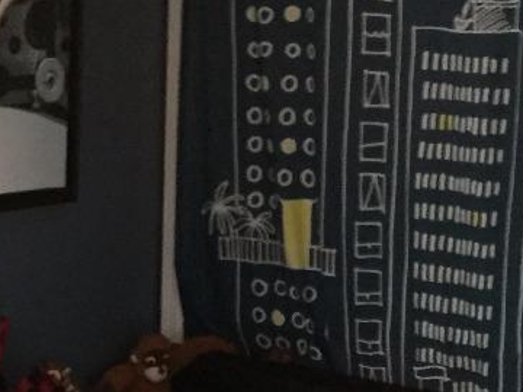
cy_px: 457
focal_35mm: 116
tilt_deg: -17.8
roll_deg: +0.1
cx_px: 126
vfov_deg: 12.5
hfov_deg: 16.9
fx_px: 1753
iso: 500
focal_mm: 4.15
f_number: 2.2
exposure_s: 1/15
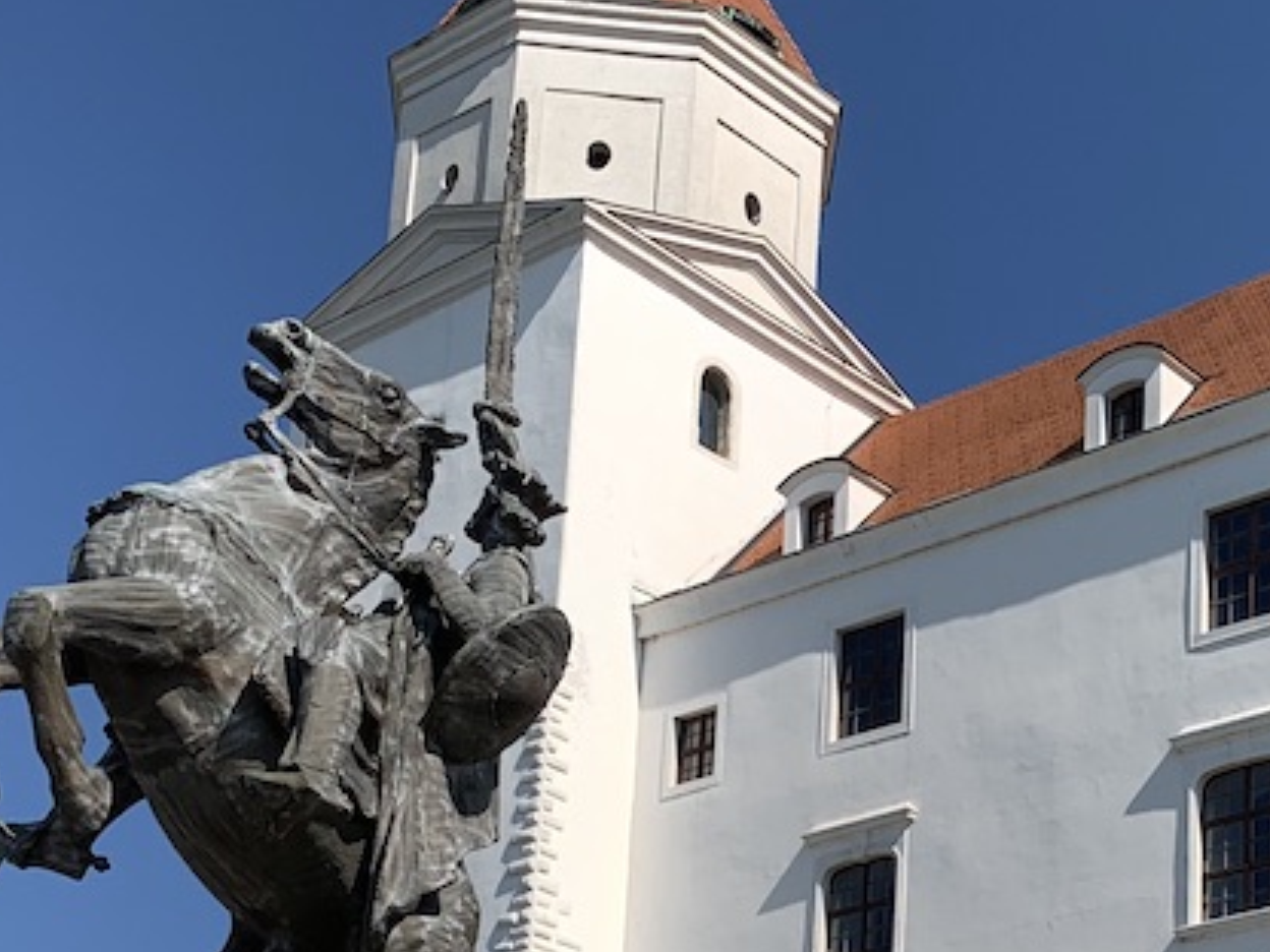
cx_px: 1102
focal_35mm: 75
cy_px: 1025
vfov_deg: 18.9
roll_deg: -2.0
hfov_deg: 25.3
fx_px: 2752
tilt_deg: +17.3
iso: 25
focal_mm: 4.25
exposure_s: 1/4098
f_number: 1.8
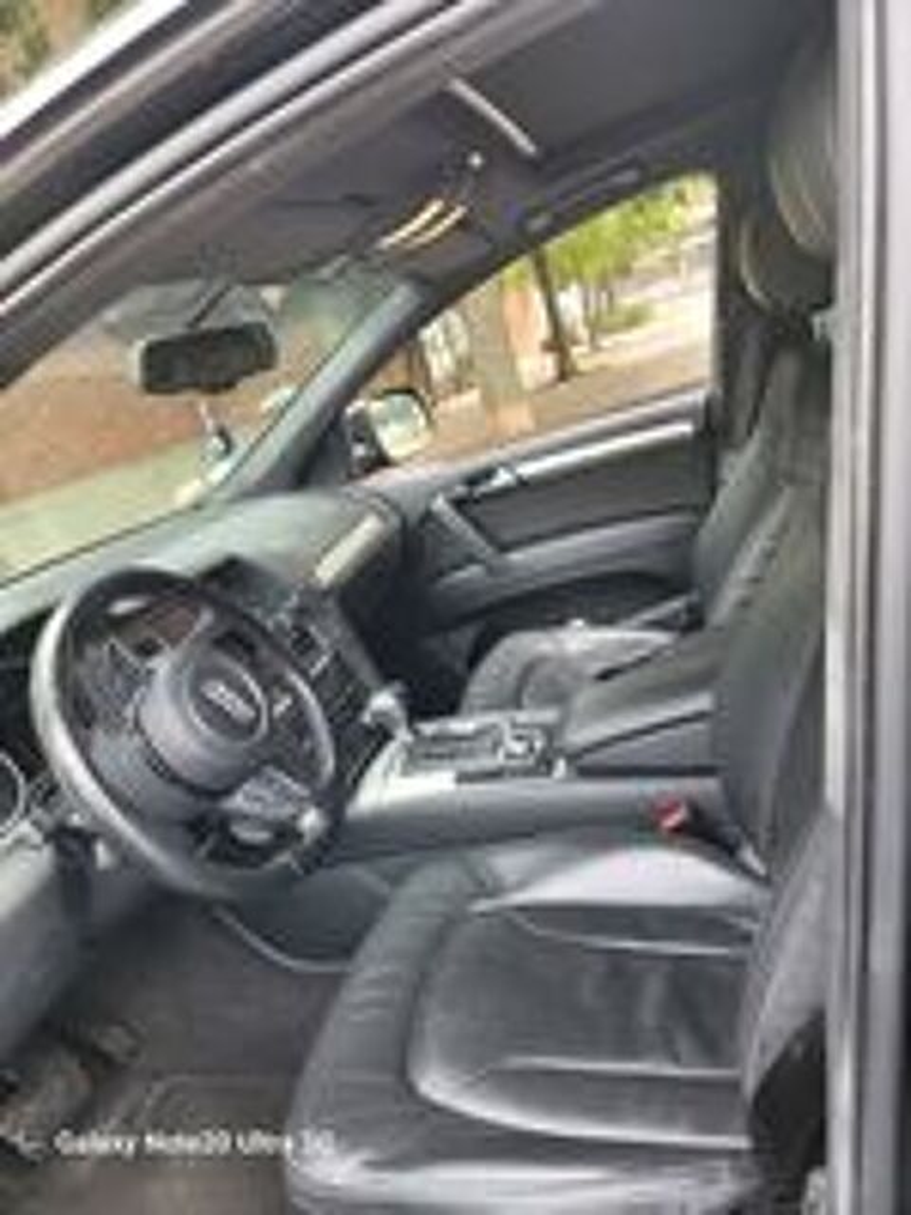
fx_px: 877
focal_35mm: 25
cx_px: 456
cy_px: 608
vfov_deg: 69.4
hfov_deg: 54.9
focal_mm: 7
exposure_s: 1/120
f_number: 1.8
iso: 64
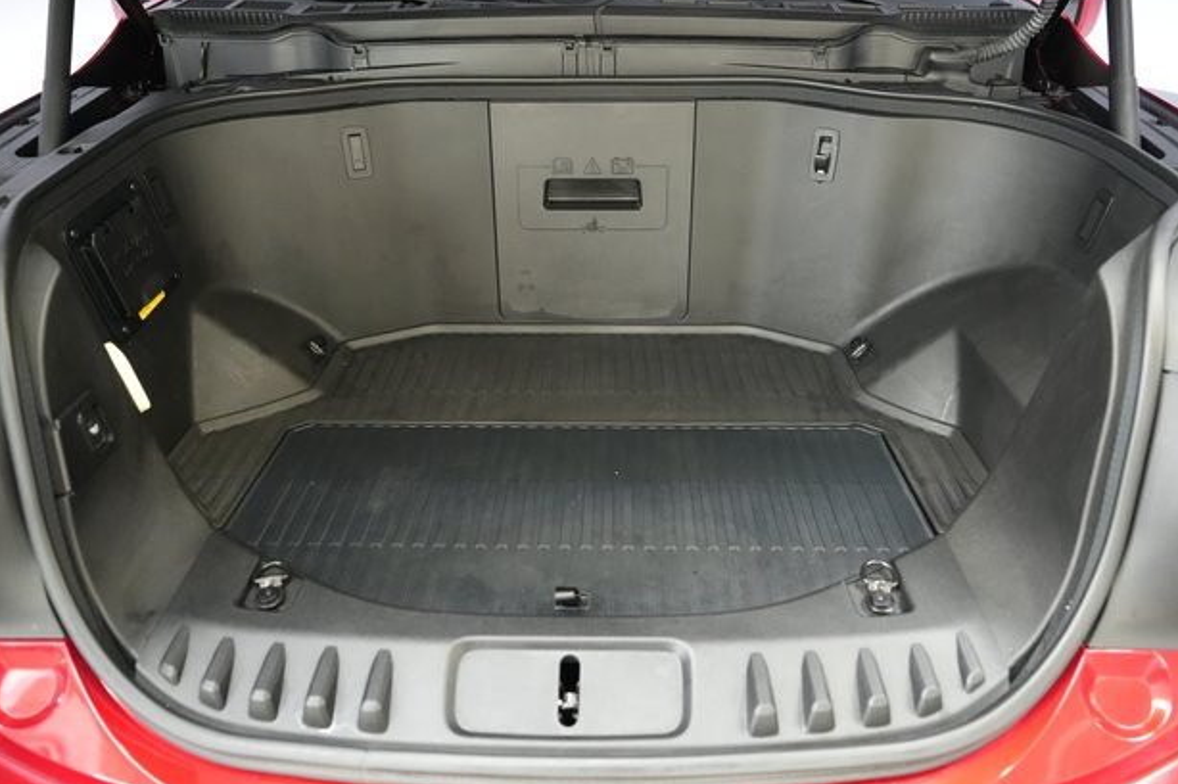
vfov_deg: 51.3
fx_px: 818
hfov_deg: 71.5
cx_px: 599
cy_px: 381
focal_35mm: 25
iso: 6400
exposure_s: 1/160
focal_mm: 24
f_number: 2.8
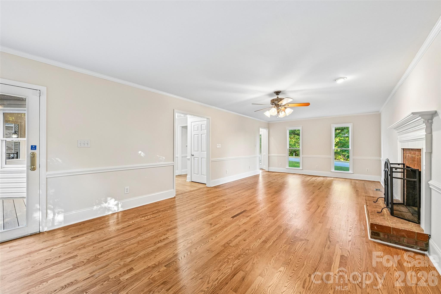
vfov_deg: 81.2
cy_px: 147
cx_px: 220
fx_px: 171
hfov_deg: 104.3
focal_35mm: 14
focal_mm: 14
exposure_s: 1/6
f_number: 8
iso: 400
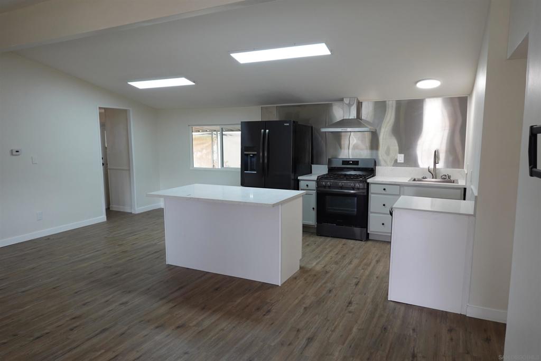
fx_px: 361
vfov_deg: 53.1
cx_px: 270
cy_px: 180
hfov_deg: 73.7
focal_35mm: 24
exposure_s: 1/30
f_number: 2.8
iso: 125
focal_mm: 9
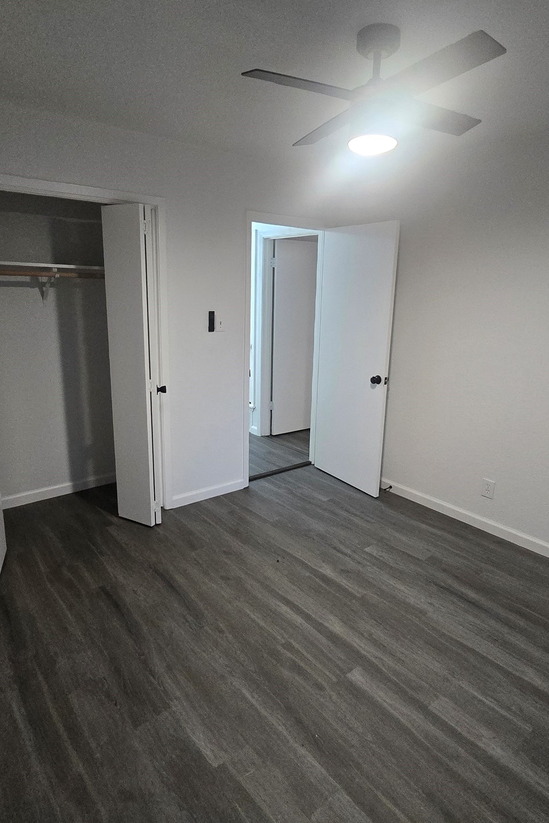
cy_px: 394
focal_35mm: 19
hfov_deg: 64.6
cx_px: 283
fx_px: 434
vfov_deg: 86.8
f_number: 2.2
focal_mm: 2.2
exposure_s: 1/60
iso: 1000
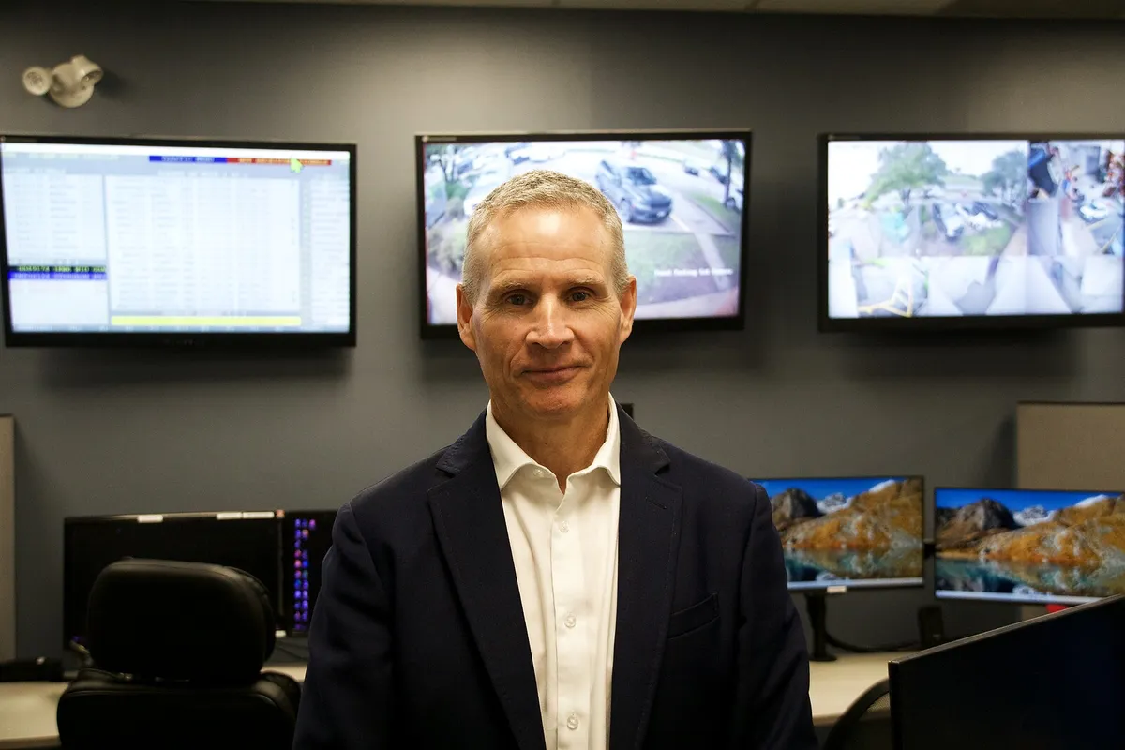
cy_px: 375
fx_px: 1406
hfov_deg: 43.6
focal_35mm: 45
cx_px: 562
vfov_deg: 29.9
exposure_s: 1/160
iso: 2000
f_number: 4.5
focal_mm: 30
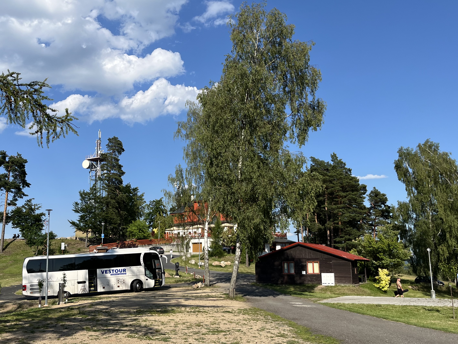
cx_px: 194
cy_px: 175
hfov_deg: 50.0
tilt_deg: +9.7
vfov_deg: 38.7
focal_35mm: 37
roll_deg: +0.6
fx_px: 490
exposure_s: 1/3876
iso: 50
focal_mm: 5.1
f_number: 1.6
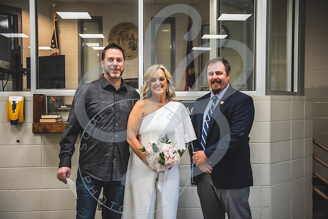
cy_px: 110
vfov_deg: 30.1
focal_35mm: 45
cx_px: 164
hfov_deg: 44.0
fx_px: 406
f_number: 2.8
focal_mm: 44
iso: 500
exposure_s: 1/160
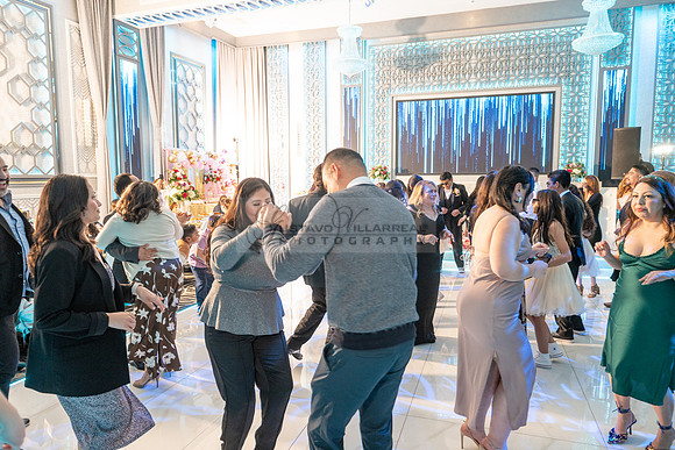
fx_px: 450
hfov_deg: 73.7
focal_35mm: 24
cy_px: 225
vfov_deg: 53.2
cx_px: 338
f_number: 4.5
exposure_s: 1/160
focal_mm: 24
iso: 1000
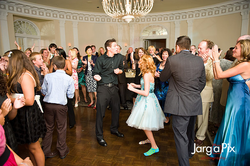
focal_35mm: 24
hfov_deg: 73.8
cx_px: 125
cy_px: 83
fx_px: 167
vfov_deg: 53.1
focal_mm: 24
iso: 1600
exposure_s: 1/125
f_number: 3.2
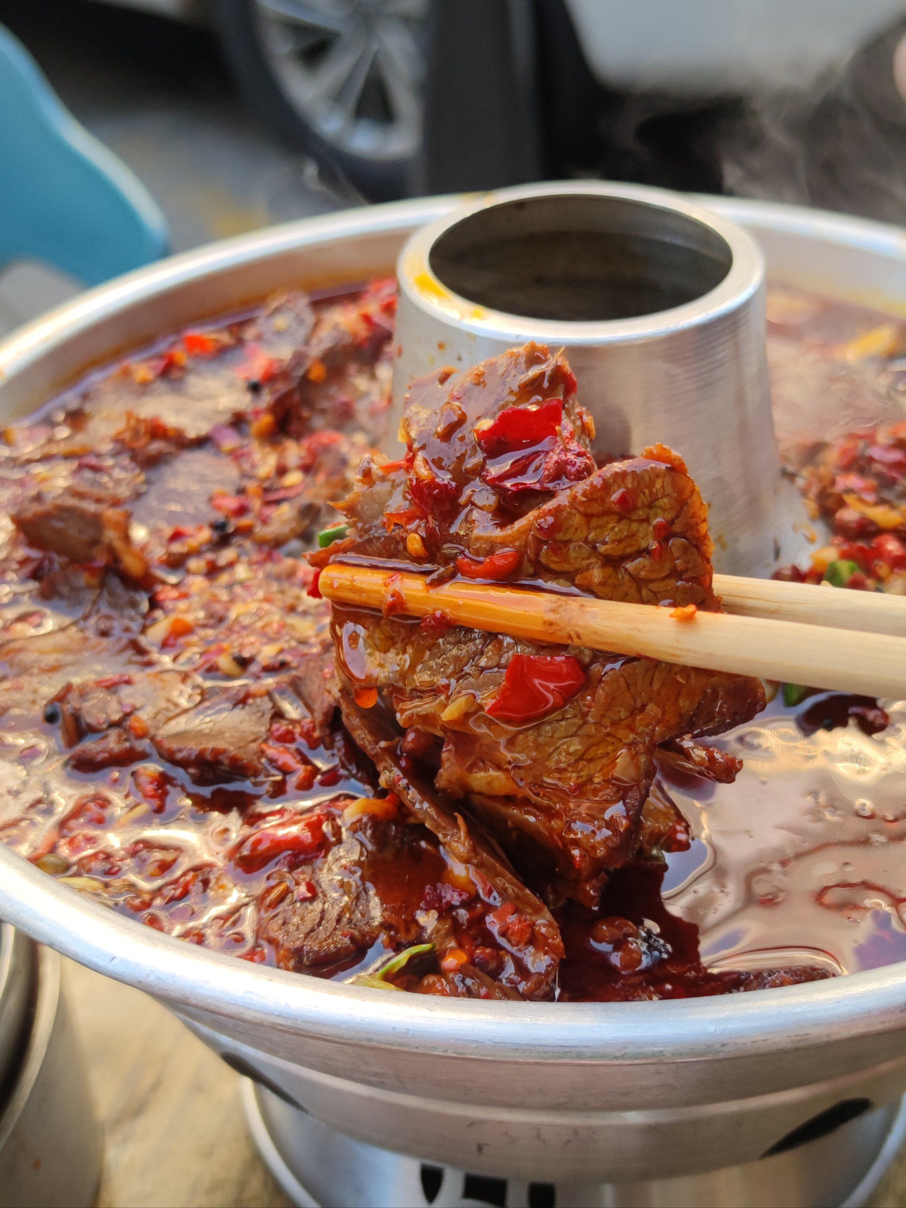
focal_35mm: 48
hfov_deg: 30.3
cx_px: 453
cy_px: 604
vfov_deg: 39.7
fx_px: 1675
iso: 50
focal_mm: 6.72
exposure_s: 1/286
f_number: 1.69
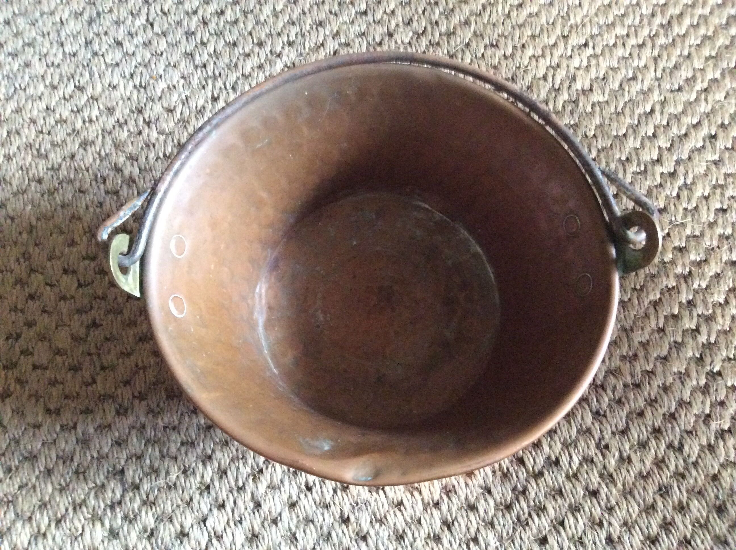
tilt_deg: -72.7
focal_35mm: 32
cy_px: 275
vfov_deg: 44.1
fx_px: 679
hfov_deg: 56.9
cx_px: 368
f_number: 2.4
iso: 500
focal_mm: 3.3
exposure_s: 1/17
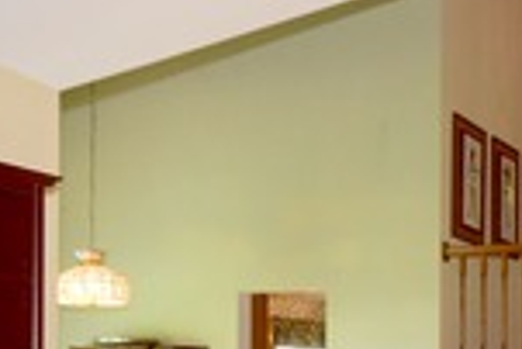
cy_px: 403
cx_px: 515
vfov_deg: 17.9
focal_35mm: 73
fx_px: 1060
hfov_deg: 26.3
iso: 800
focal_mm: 11.5
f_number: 7.1
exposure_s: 1/60
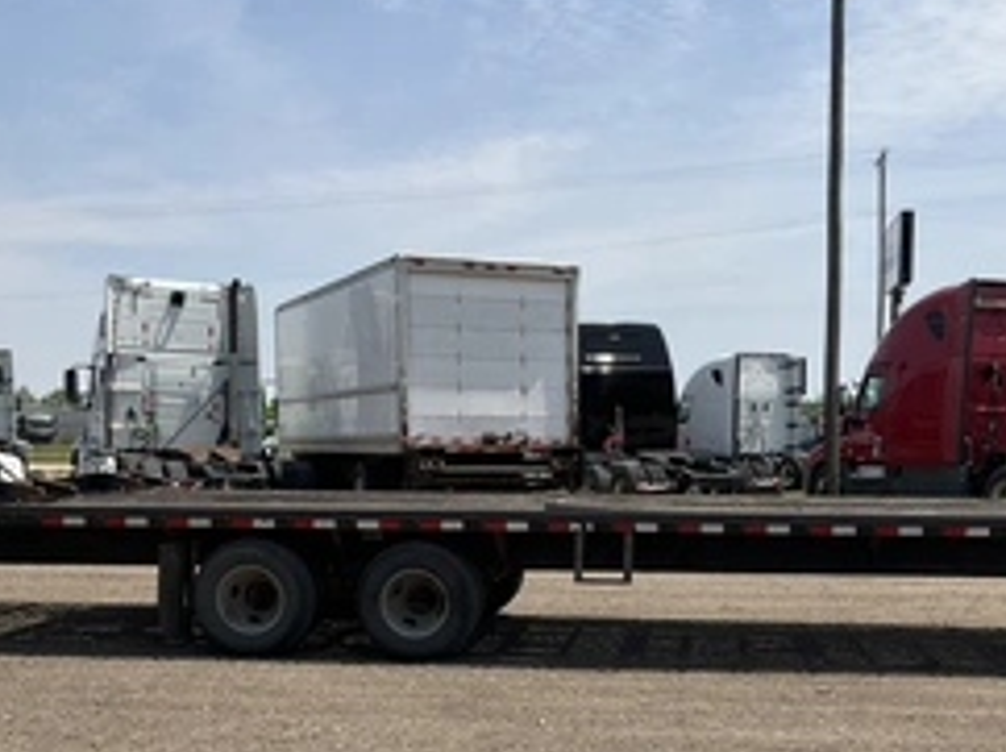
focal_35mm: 48
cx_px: 607
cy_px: 602
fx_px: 1394
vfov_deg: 29.5
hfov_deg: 39.5
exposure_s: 1/2427
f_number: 1.8
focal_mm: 3
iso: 25
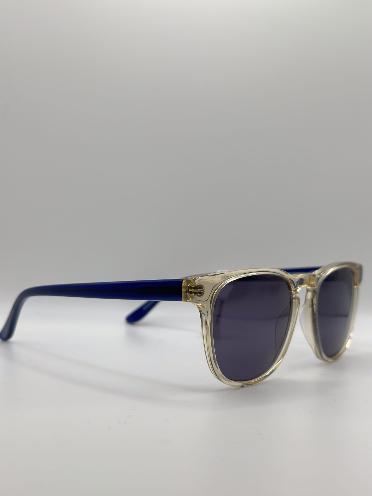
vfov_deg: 39.7
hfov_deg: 30.3
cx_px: 186
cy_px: 248
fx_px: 688
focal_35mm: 48
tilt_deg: -8.7
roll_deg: -1.8
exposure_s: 1/638
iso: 80
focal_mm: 6.86
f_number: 1.78
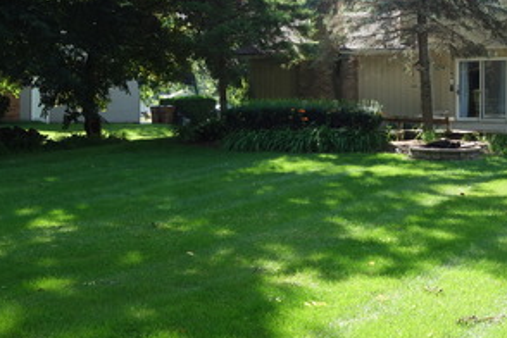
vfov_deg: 22.0
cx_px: 319
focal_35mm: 61
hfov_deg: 32.7
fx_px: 859
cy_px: 80
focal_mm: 10.4
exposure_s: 1/100
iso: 125
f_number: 5.6
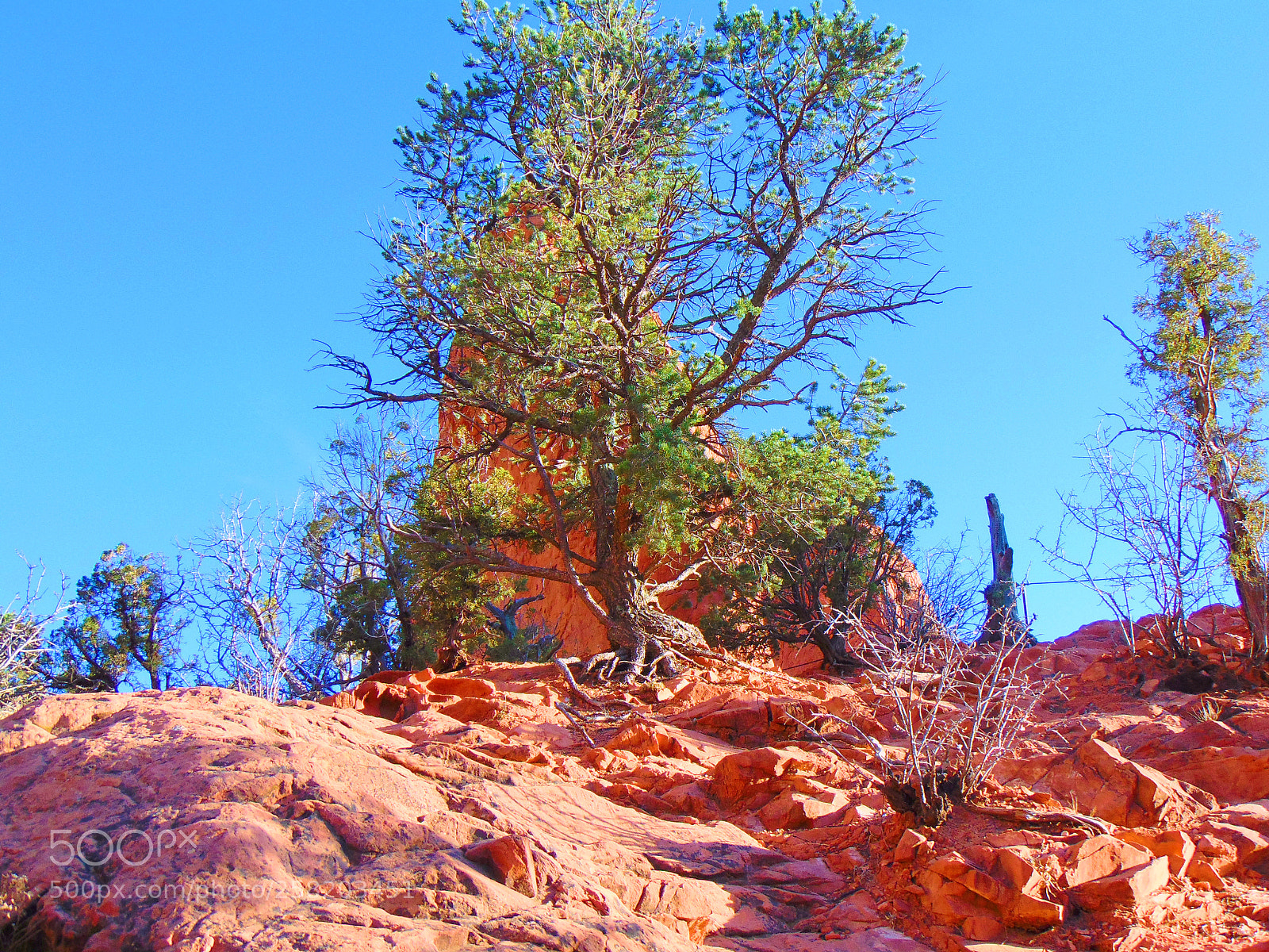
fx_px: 1540
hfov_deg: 44.8
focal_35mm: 42
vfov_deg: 34.3
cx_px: 634
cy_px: 476
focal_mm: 7.6
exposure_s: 1/400
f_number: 3.3
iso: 80
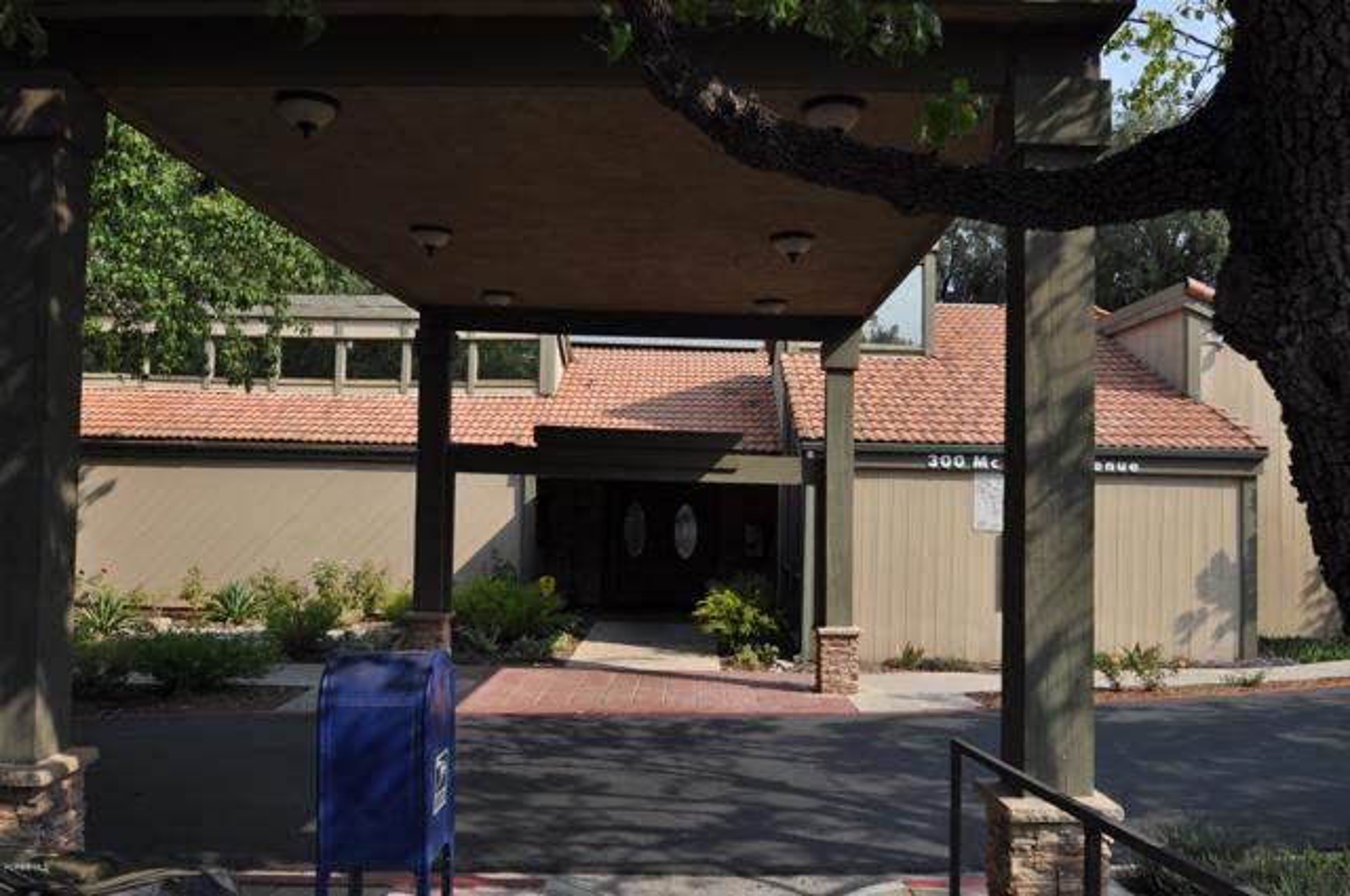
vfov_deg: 43.5
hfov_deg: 62.0
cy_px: 448
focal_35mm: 30
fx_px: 1124
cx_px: 675
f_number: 9
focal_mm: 20
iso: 200
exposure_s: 1/320
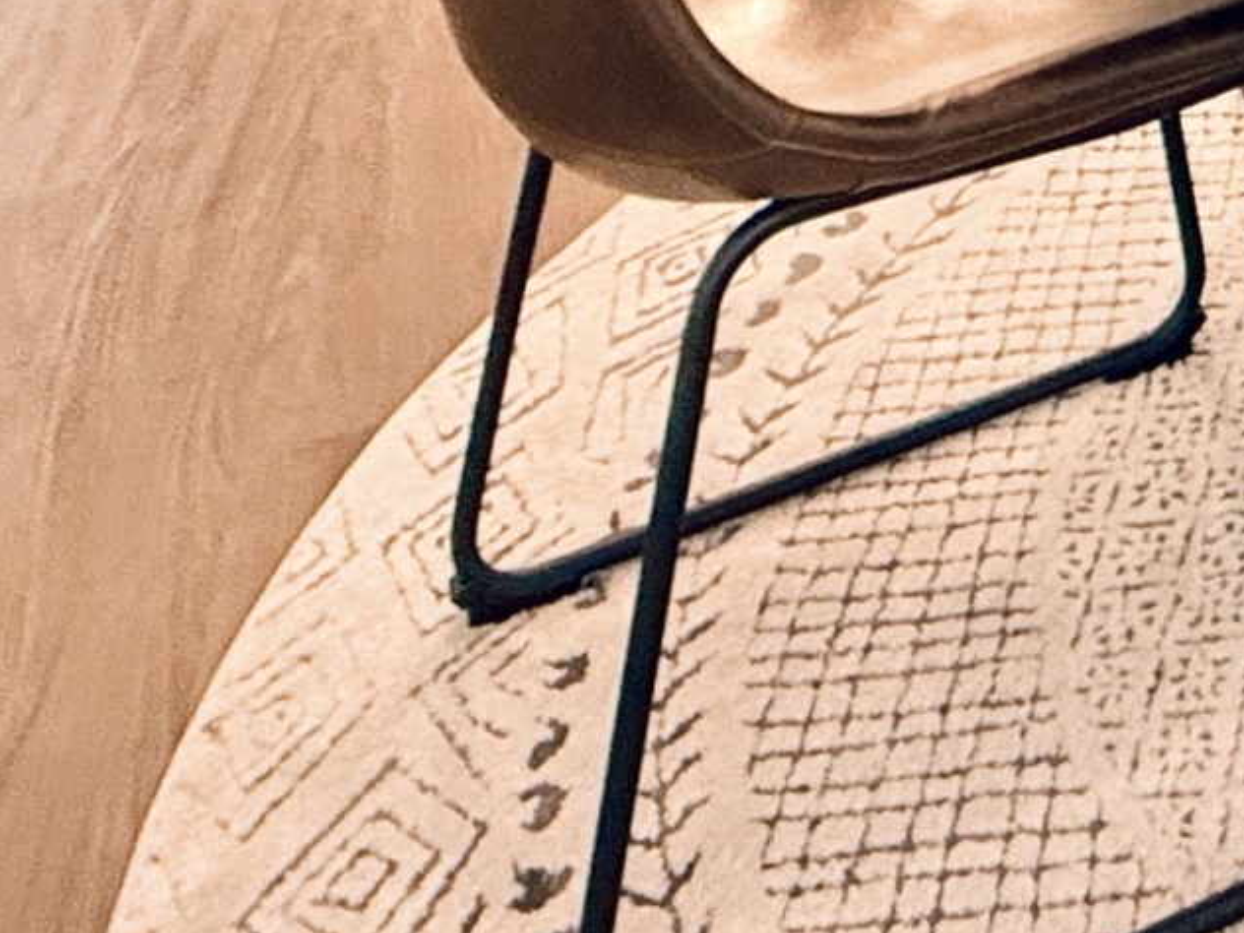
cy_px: -1173
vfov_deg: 15.1
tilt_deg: -3.4
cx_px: 1856
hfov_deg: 23.2
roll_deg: +0.8
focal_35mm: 68
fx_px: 2444
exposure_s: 1/95
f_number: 2.2
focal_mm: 2.22
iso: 400
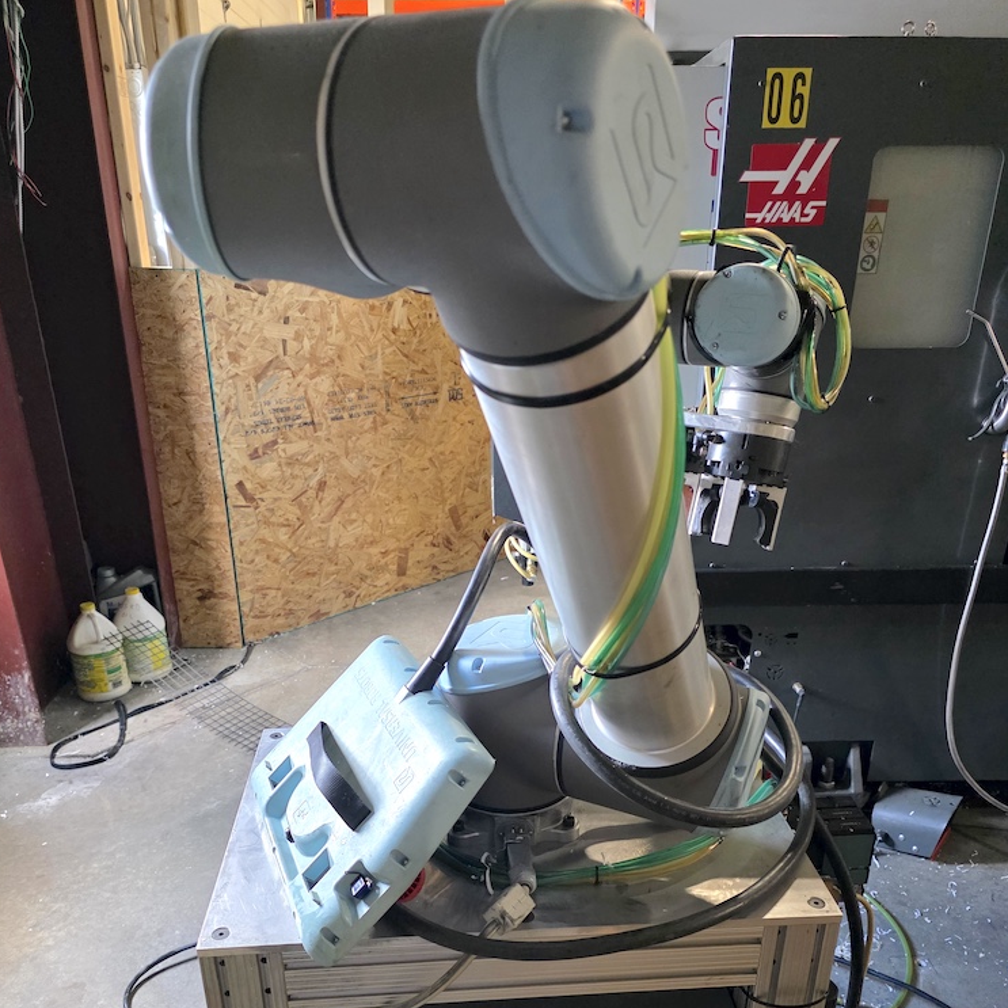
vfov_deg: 56.1
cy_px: 670
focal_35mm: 28
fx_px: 922
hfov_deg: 57.3
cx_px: 501
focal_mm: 6.3
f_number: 1.7
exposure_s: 1/120
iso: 1250
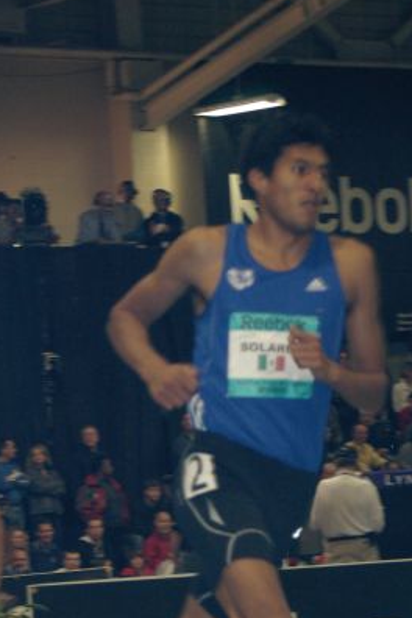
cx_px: 258
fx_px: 3536
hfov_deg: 6.7
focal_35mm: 206
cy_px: 524
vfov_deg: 10.0
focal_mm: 68
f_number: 6.3
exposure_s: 1/125
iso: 800
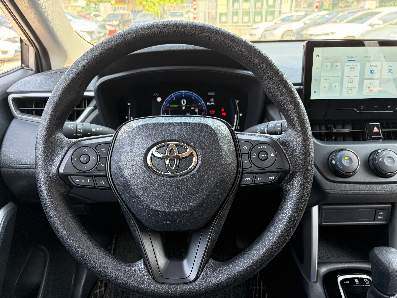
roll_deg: +1.1
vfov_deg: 53.1
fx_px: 298
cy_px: 149
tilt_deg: -22.6
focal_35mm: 26
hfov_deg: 67.3
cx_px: 198
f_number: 1.6
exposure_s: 1/103
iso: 125
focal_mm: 5.96
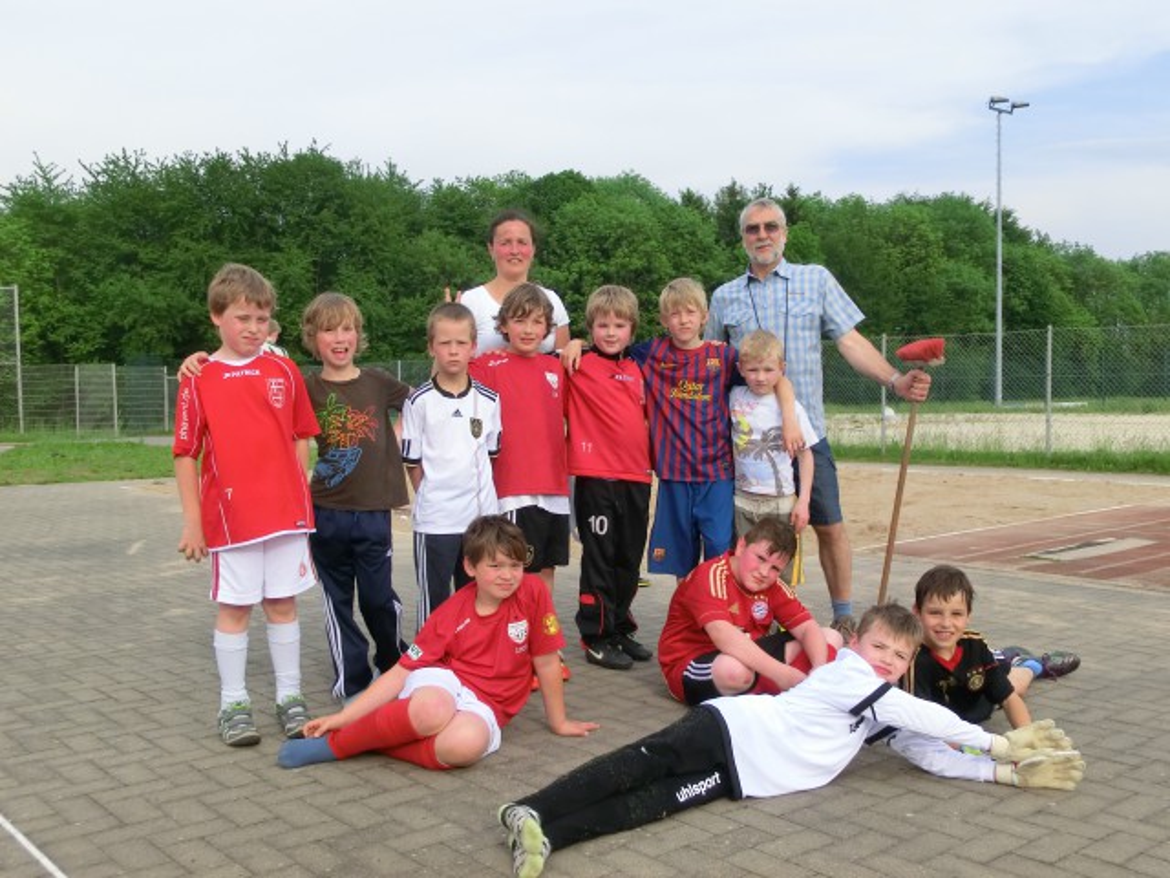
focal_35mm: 42
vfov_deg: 34.3
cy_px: 439
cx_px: 585
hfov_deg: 44.8
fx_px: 1420
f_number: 4
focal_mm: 7.38
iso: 80
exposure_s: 1/400
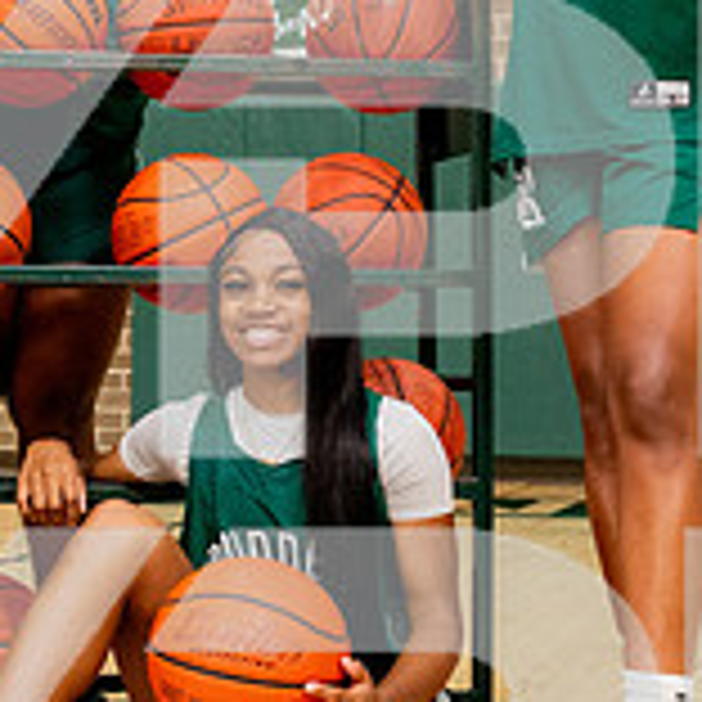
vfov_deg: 21.3
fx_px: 1858
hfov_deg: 20.9
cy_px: 217
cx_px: 60
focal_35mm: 81
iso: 3200
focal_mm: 24
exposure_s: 1/125
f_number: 7.1
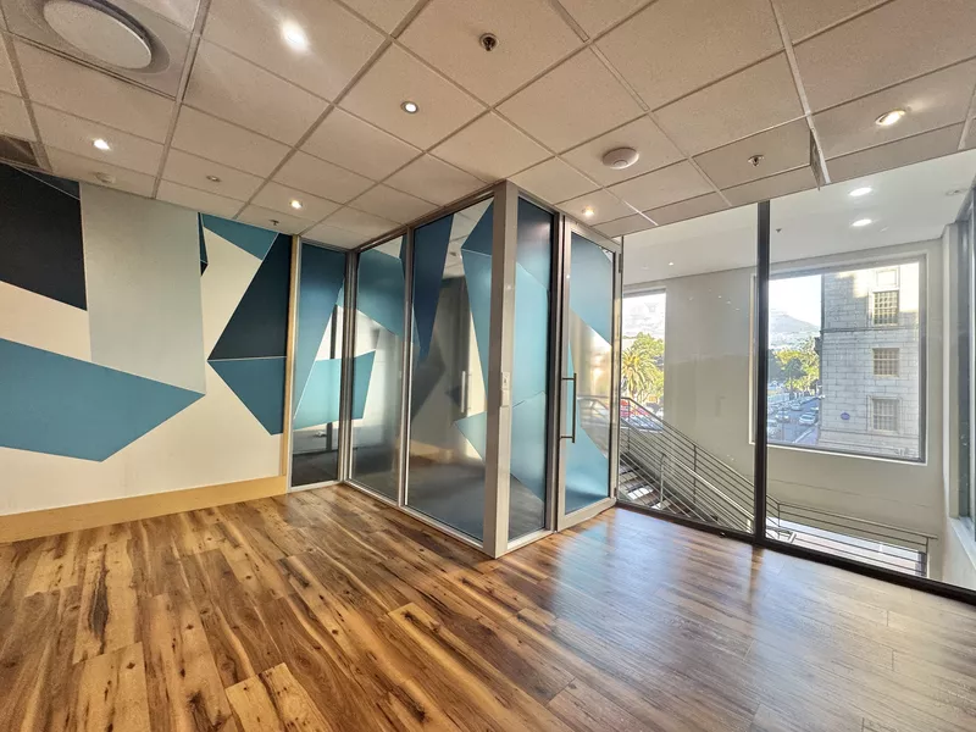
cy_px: 366
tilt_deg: +1.4
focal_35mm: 14
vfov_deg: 85.7
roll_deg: -1.5
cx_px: 488
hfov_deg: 102.1
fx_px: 395
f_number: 2.2
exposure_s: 1/100
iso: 160
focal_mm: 2.22
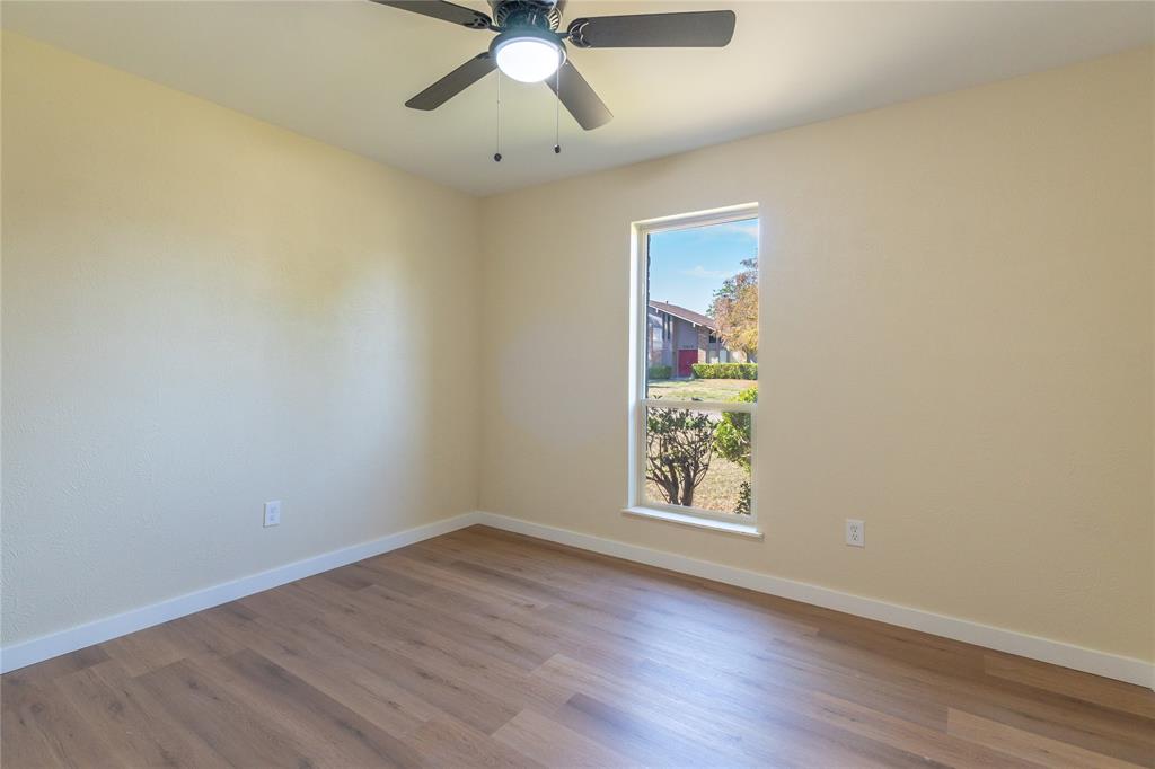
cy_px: 384
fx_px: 529
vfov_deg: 72.0
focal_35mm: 16
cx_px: 578
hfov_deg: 95.0
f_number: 7.1
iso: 100
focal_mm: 11
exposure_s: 1/30
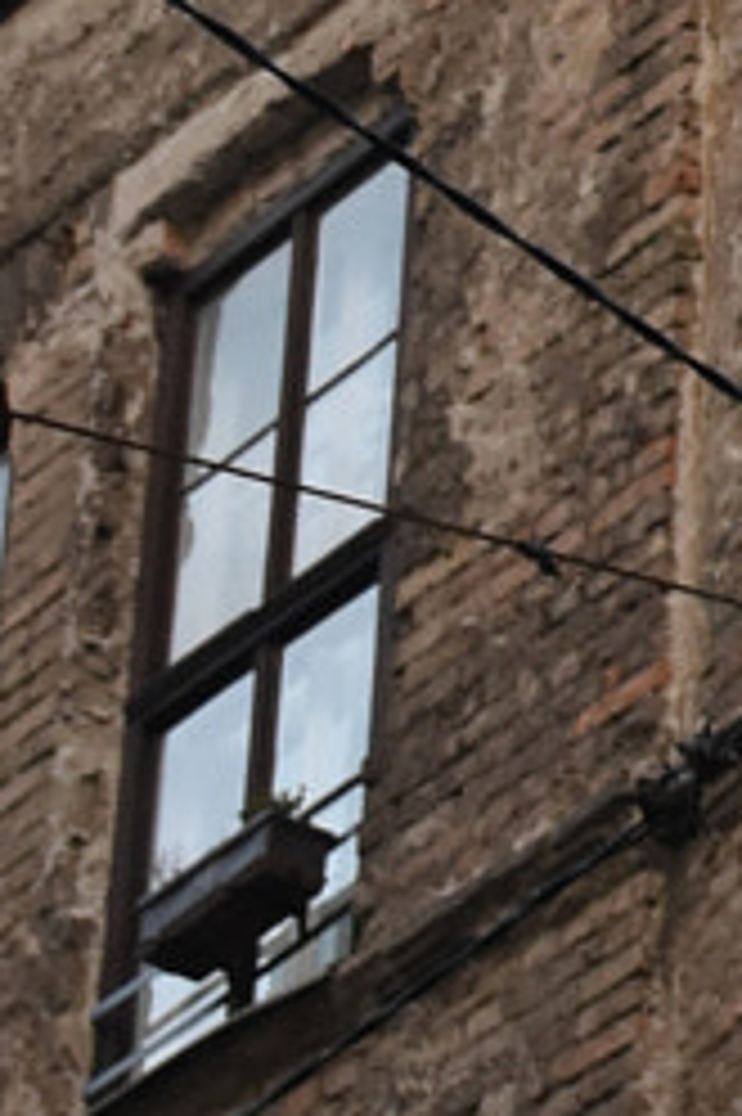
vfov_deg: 5.6
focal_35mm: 368
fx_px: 11392
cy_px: -414
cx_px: 1608
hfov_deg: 3.7
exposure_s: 1/250
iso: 800
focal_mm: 38
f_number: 8
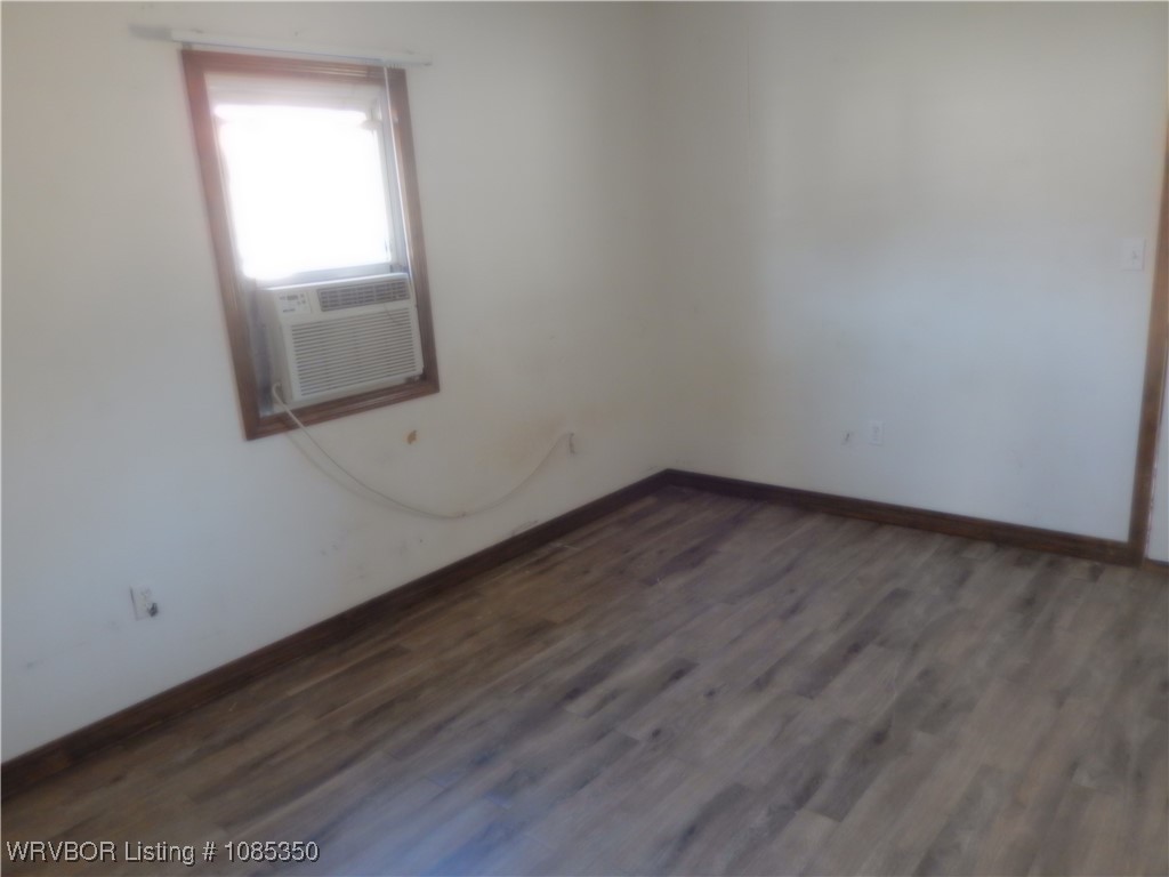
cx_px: 584
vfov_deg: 54.9
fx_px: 844
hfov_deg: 69.4
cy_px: 438
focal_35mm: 25
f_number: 3.4
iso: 400
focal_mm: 4.5
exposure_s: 1/13
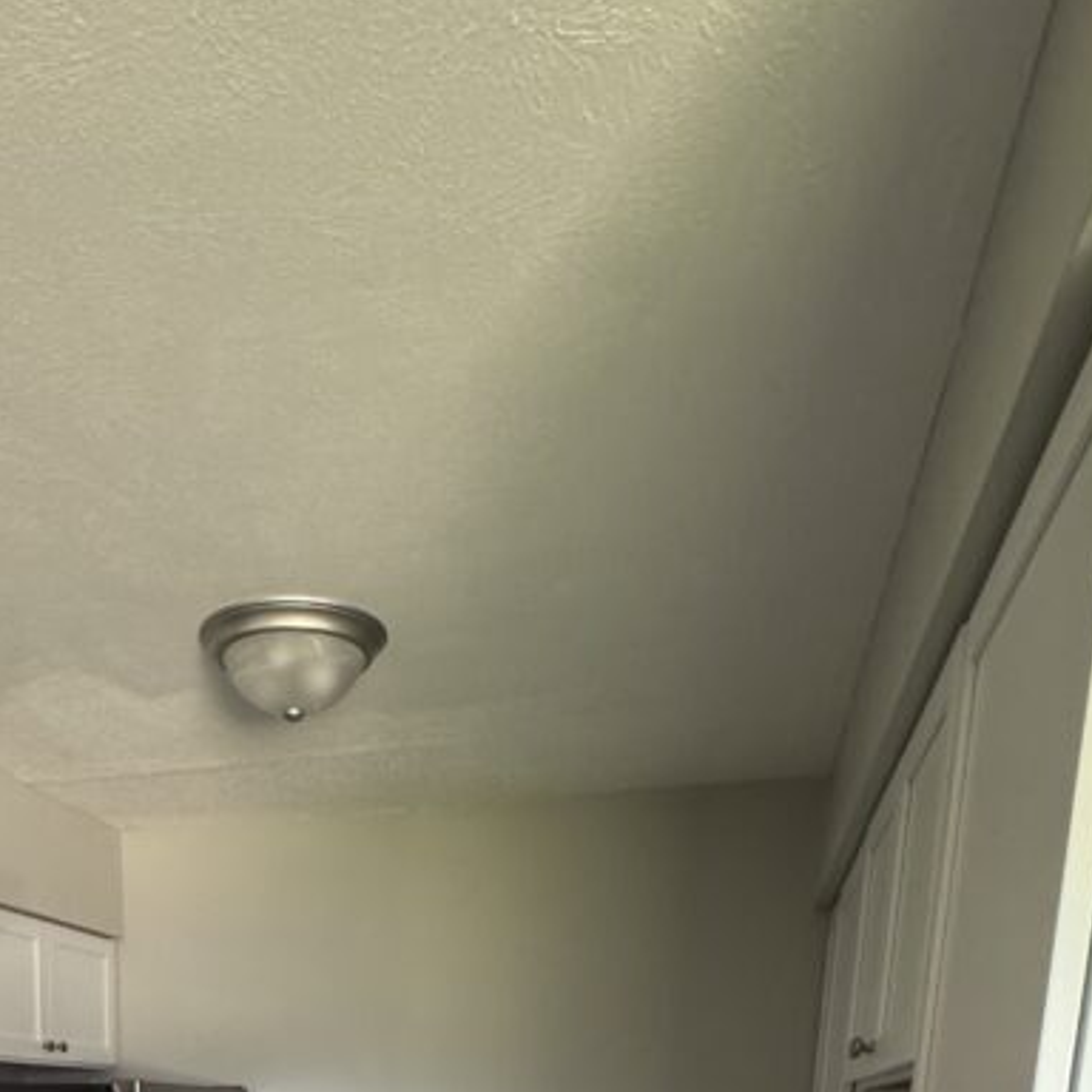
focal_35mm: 33
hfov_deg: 48.3
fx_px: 1178
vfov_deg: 35.4
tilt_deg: -12.8
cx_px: 310
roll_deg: +0.0
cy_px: 1393
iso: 400
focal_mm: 2.22
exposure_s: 1/60
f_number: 2.2
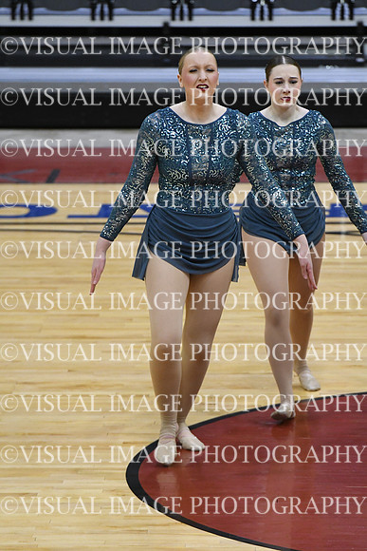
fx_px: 4584
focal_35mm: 300
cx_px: 184
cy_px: 276
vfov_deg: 6.9
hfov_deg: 4.6
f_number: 3.5
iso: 4000
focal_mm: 200
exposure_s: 1/400
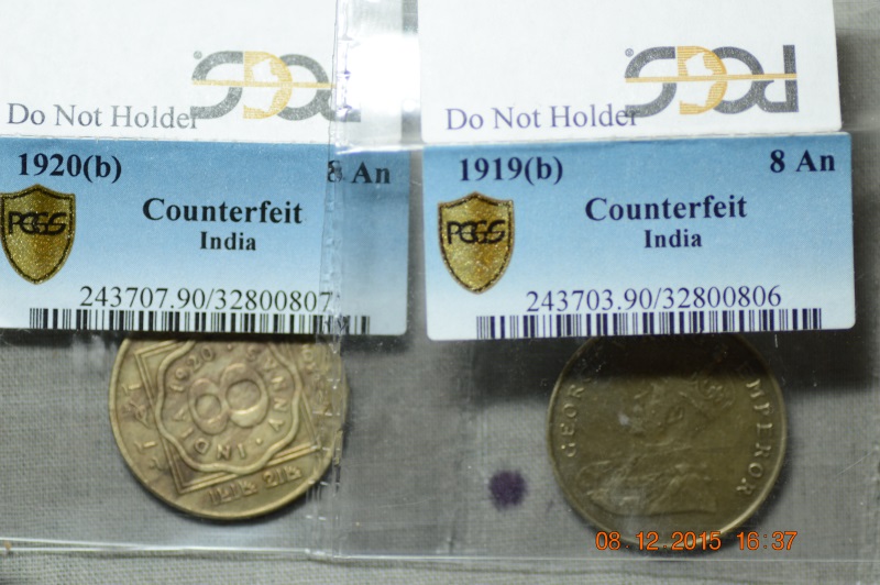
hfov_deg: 15.2
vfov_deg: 10.1
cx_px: 440
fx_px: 3297
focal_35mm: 135
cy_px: 292
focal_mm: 90
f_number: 3.5
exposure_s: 1/25
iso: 100
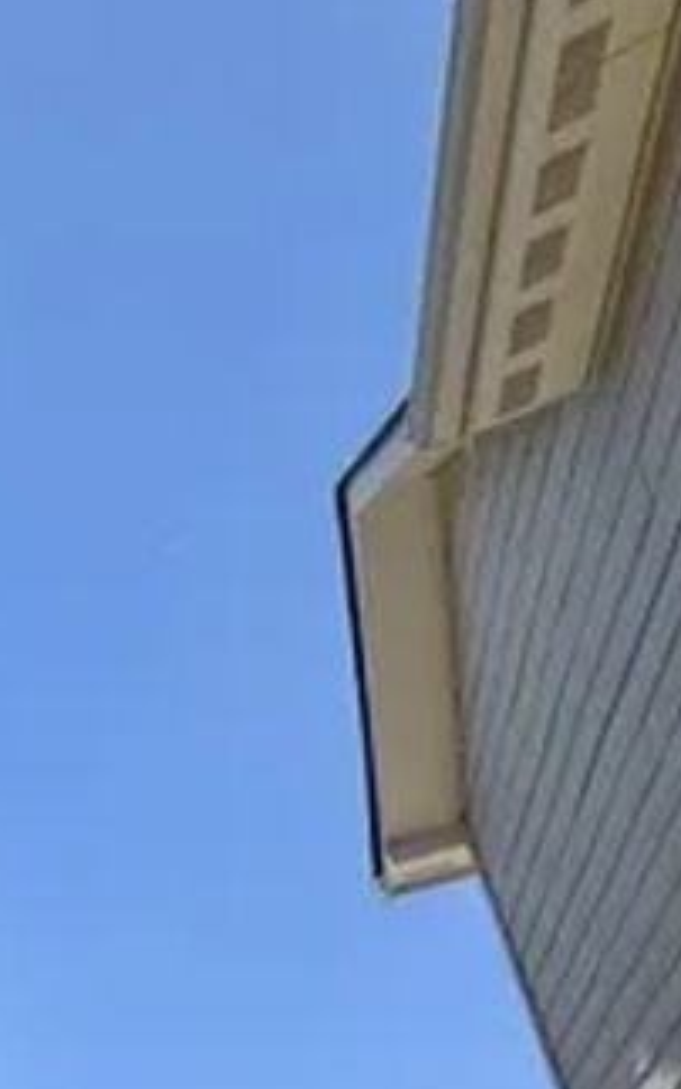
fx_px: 1395
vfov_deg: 34.8
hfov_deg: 15.3
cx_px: -937
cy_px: 1274
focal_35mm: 47
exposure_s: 1/1020
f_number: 2.2
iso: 50
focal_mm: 2.22
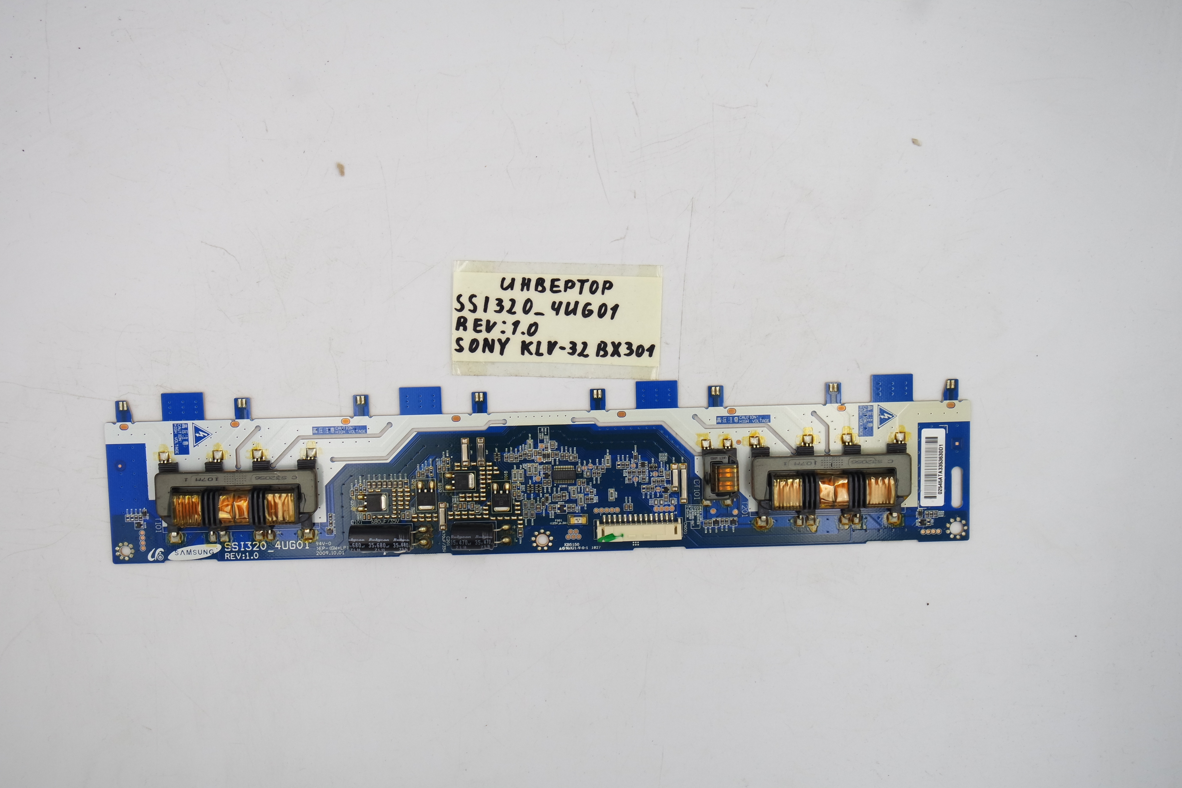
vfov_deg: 33.4
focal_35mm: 40
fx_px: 1313
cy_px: 394
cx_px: 591
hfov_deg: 48.5
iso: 160
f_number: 5.6
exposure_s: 1/100
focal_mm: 15
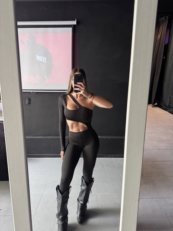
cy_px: 116
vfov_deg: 71.6
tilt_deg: -18.2
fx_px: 160
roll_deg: -0.5
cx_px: 86
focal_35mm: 24
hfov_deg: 56.8
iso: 640
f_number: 1.78
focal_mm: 6.76
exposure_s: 1/60
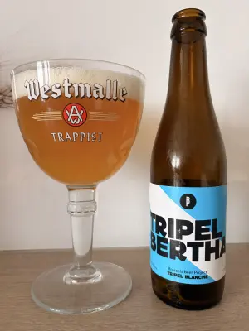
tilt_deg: -4.5
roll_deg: +0.5
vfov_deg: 67.3
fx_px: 249
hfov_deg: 53.1
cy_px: 166
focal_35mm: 26
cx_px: 124
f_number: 1.6
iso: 200
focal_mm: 5.96
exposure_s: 1/60
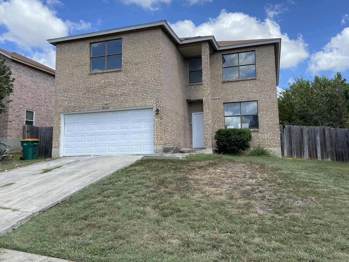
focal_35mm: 30
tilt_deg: +8.6
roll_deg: +1.1
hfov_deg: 60.0
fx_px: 302
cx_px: 169
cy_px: 123
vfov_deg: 46.8
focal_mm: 4.25
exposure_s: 1/1866
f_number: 1.8
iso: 32
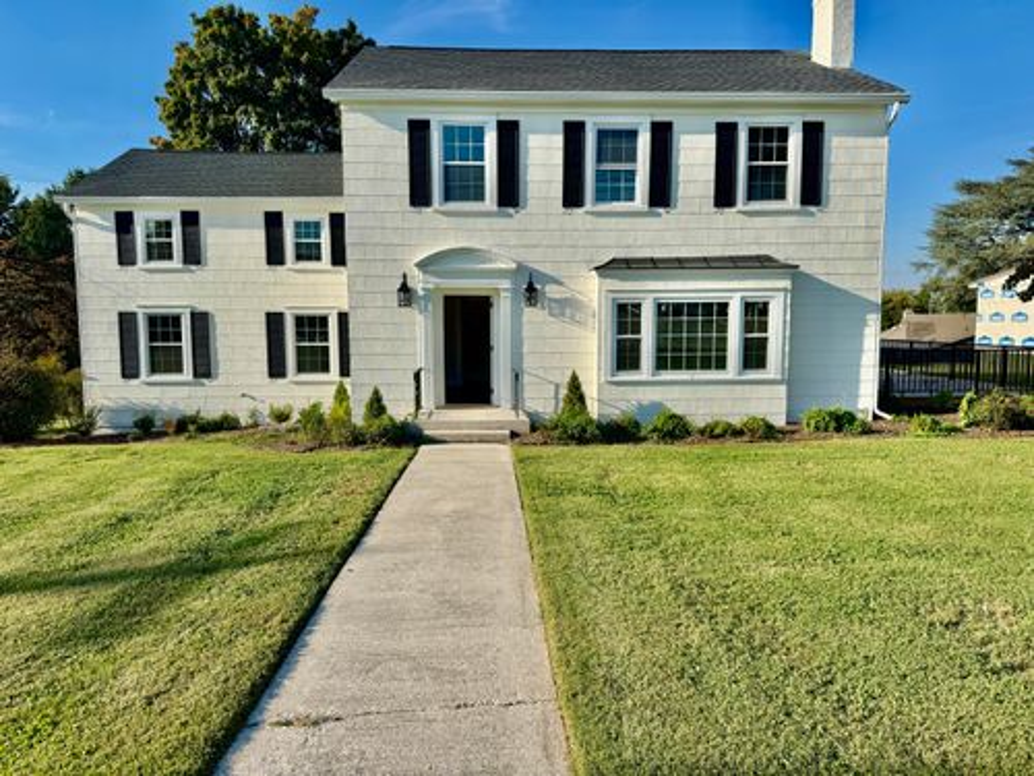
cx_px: 517
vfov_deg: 56.8
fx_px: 717
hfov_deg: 71.6
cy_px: 388
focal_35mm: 24
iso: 80
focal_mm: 6.76
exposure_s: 1/4608
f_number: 1.78
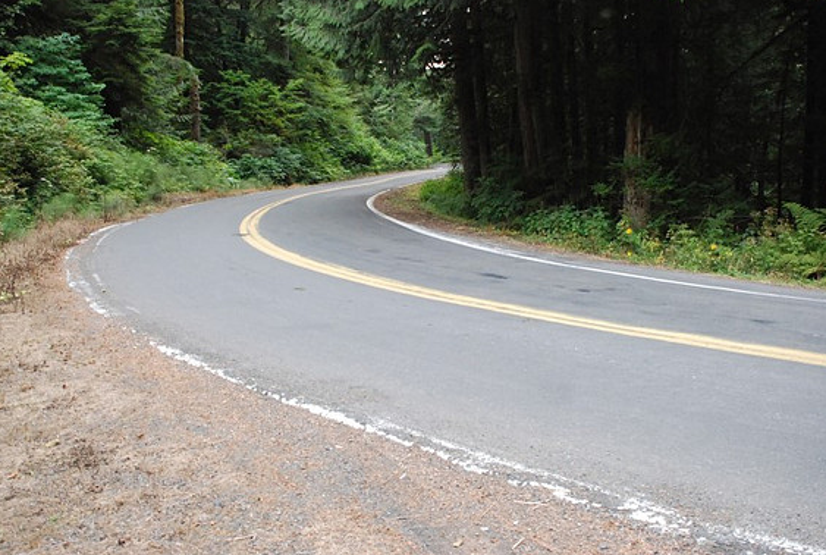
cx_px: 412
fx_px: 782
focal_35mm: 34
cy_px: 275
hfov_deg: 55.7
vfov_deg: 39.1
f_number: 4
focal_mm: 22
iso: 1600
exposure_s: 1/200
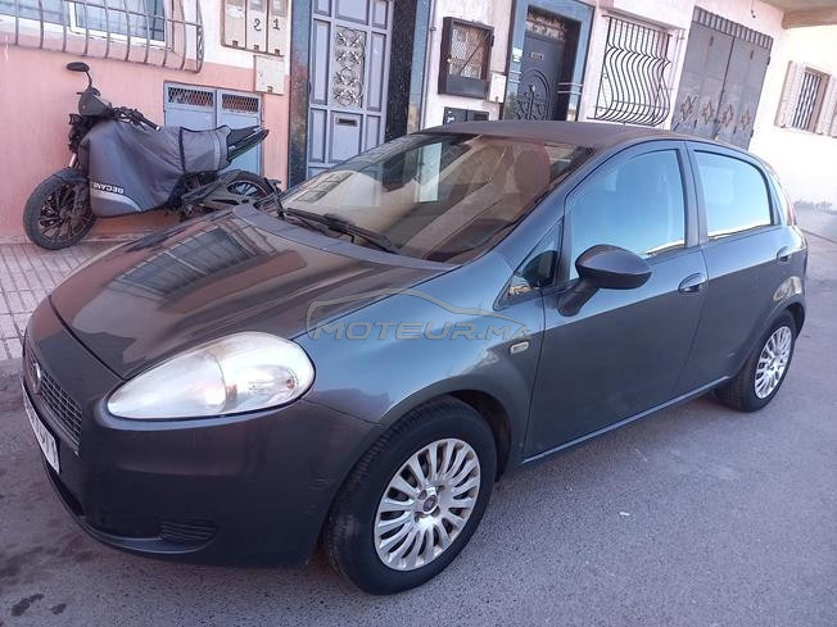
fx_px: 604
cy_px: 314
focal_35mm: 25
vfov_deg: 54.9
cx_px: 418
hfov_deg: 69.4
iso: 50
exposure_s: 1/100
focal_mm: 4.6
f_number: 2
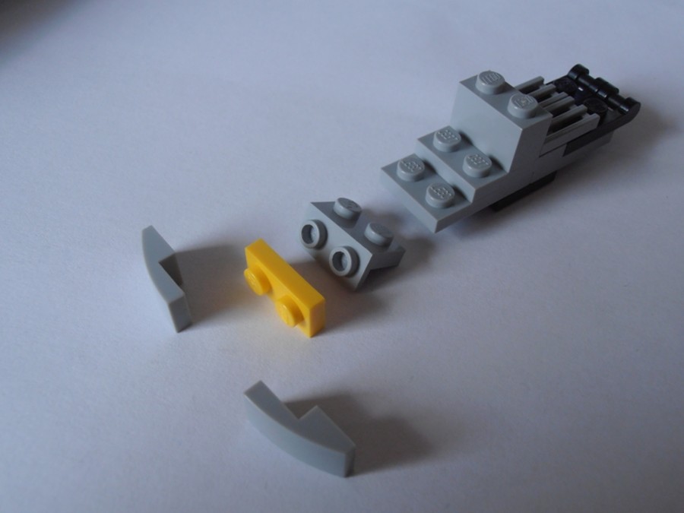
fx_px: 731
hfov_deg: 50.1
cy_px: 256
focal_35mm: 37
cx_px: 342
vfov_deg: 38.7
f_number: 3.9
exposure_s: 1/40
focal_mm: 6.61
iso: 100
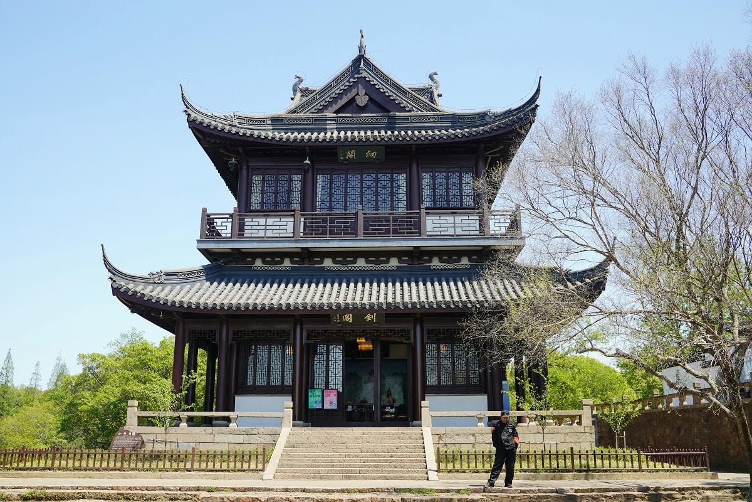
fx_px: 648
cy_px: 251
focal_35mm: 31
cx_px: 376
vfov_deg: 42.3
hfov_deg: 60.3
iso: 100
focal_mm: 31
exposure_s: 1/100
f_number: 6.3
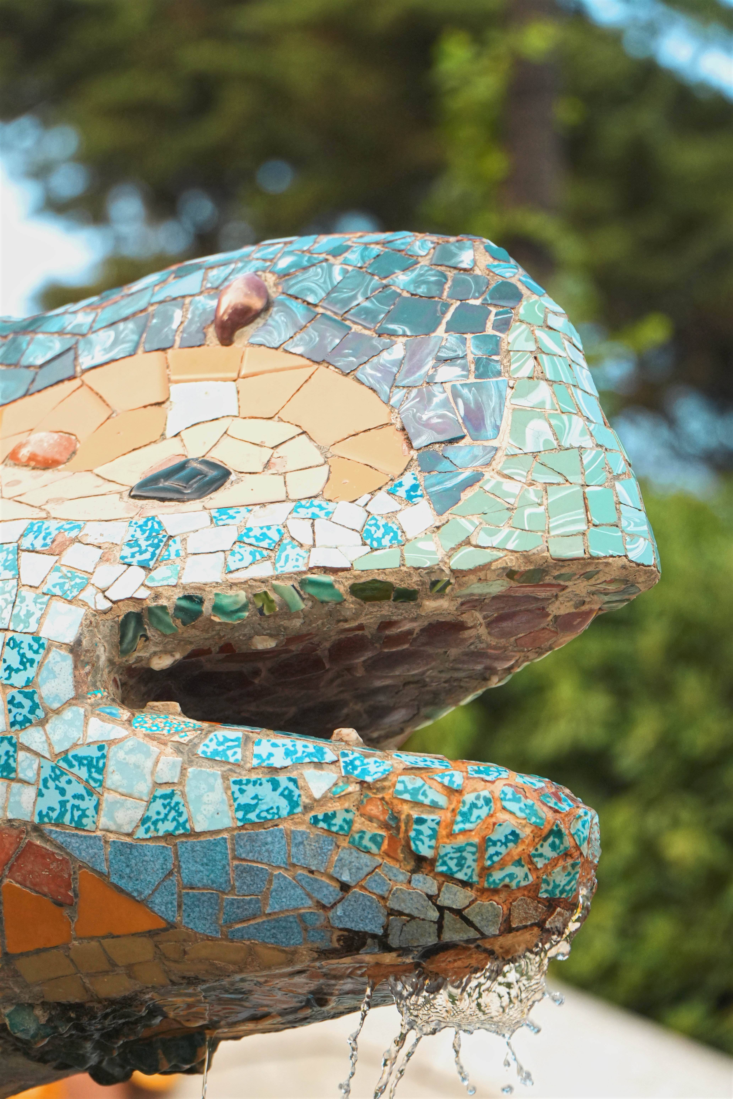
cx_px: 366
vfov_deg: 17.9
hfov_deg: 12.0
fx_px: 3481
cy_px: 550
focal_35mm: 114
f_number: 4
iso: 1600
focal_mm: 76
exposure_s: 1/640
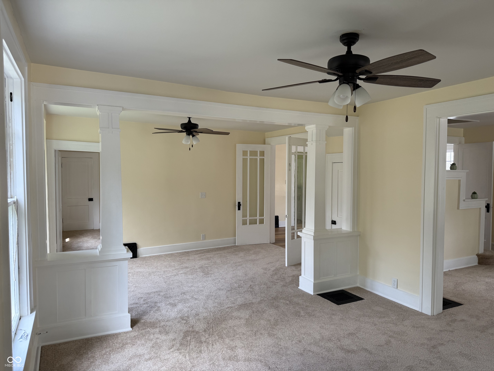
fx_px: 343
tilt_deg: -1.6
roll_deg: -0.6
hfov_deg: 71.6
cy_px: 186
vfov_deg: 56.8
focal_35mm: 24
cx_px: 247
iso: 80
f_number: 1.78
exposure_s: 1/145
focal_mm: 6.76
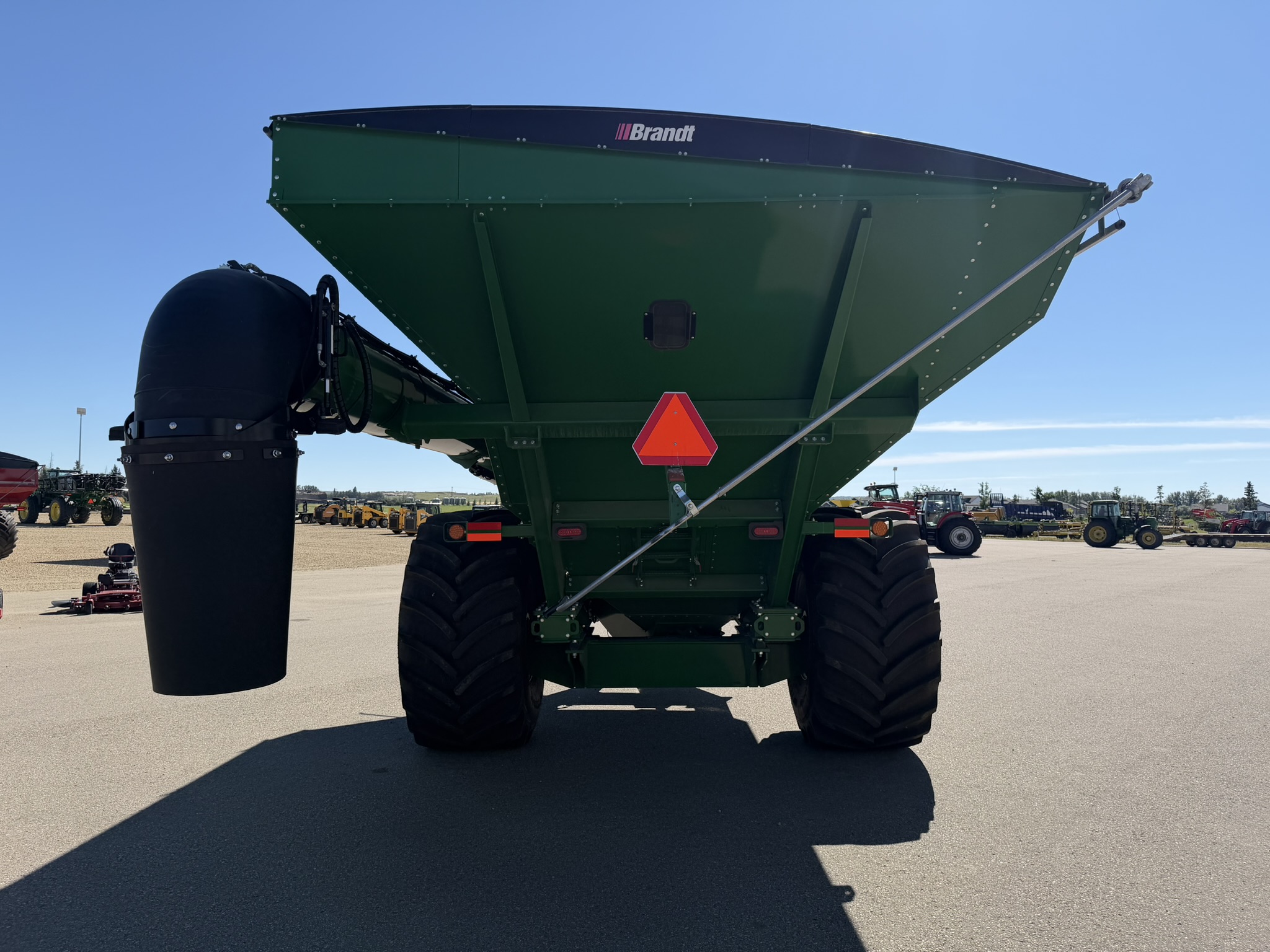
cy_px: 476
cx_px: 635
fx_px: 881
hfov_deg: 71.6
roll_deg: -0.4
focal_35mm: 24
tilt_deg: +1.5
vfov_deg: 56.8
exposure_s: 1/7353
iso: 80
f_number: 1.78
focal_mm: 6.76
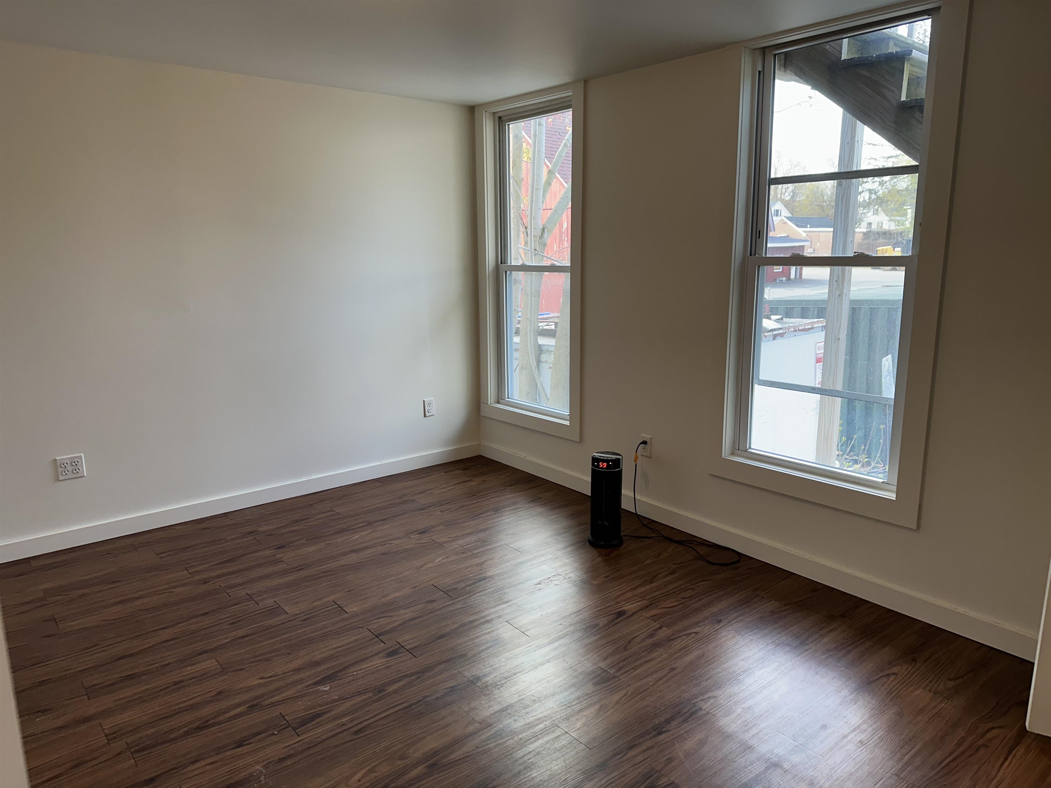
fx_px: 729
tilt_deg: -10.7
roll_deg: -0.5
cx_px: 526
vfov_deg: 56.8
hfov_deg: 71.6
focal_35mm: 24
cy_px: 394
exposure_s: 1/120
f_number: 1.78
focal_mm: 6.86
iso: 125
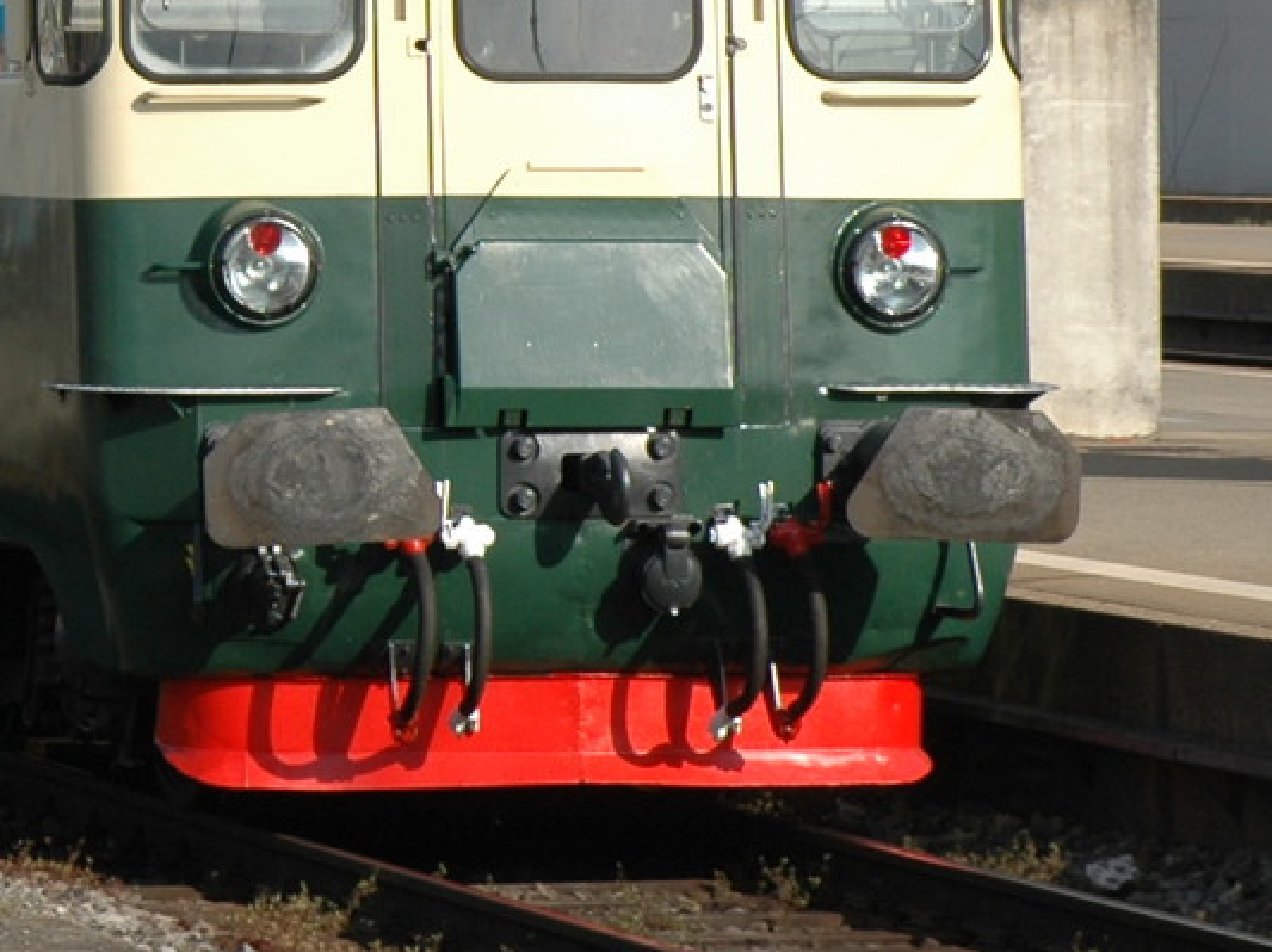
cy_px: -173
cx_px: -382
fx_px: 10492
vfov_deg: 5.2
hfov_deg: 6.9
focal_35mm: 286
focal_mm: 55
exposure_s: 1/320
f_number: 9
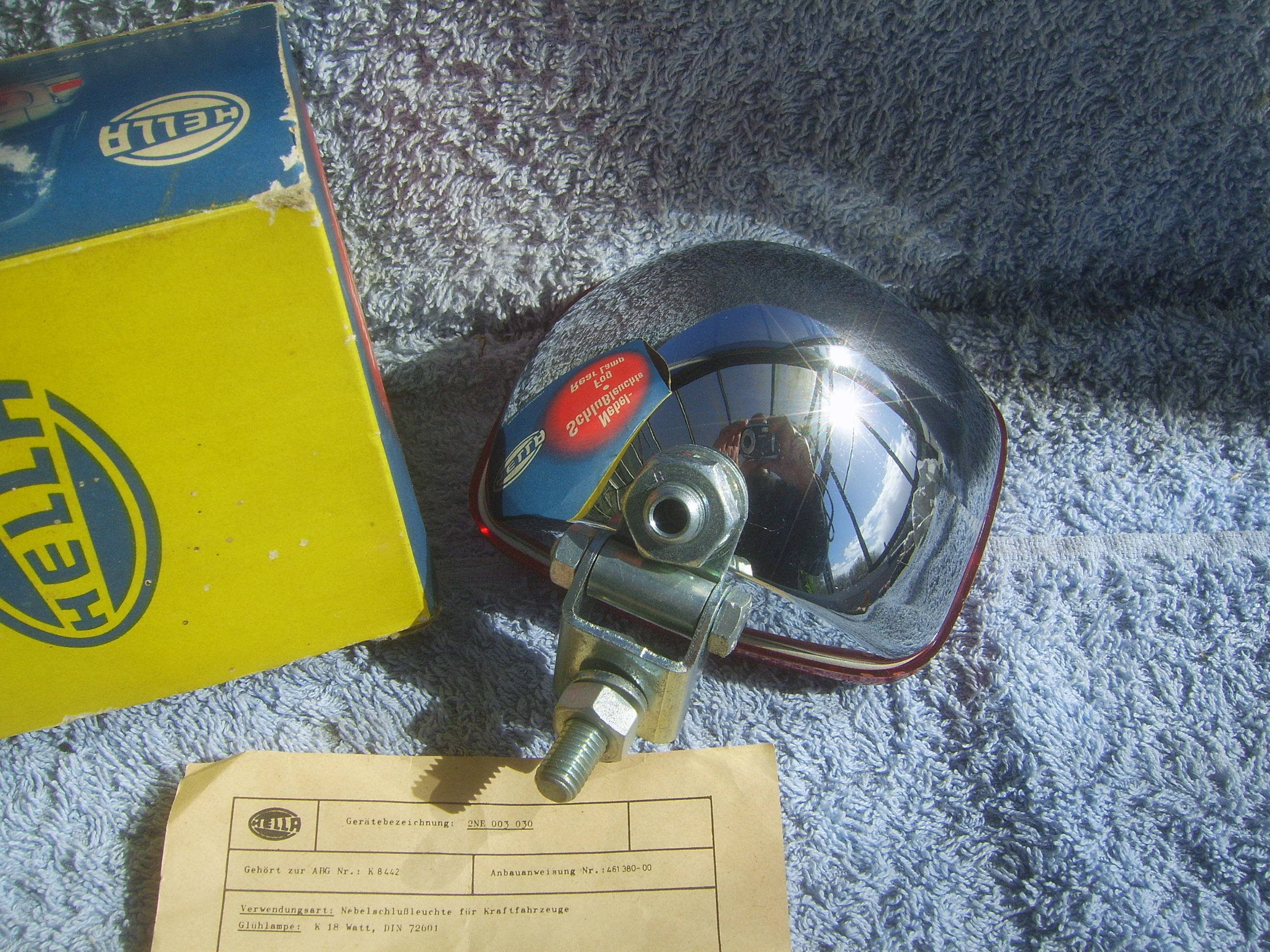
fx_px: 1394
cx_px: 635
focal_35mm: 38
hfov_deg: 49.0
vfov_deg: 37.7
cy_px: 476
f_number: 6.4
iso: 50
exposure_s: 1/500
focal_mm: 7.8
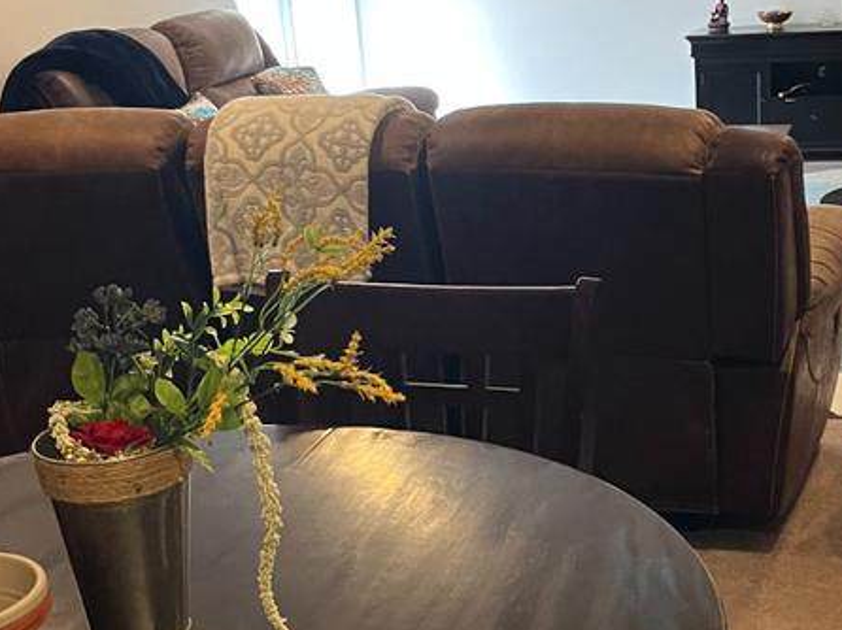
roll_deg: +5.2
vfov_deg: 23.3
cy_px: 336
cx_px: 517
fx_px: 1532
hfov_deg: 30.6
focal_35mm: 63
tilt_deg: -15.3
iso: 320
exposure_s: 1/60
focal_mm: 5.1
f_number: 1.6
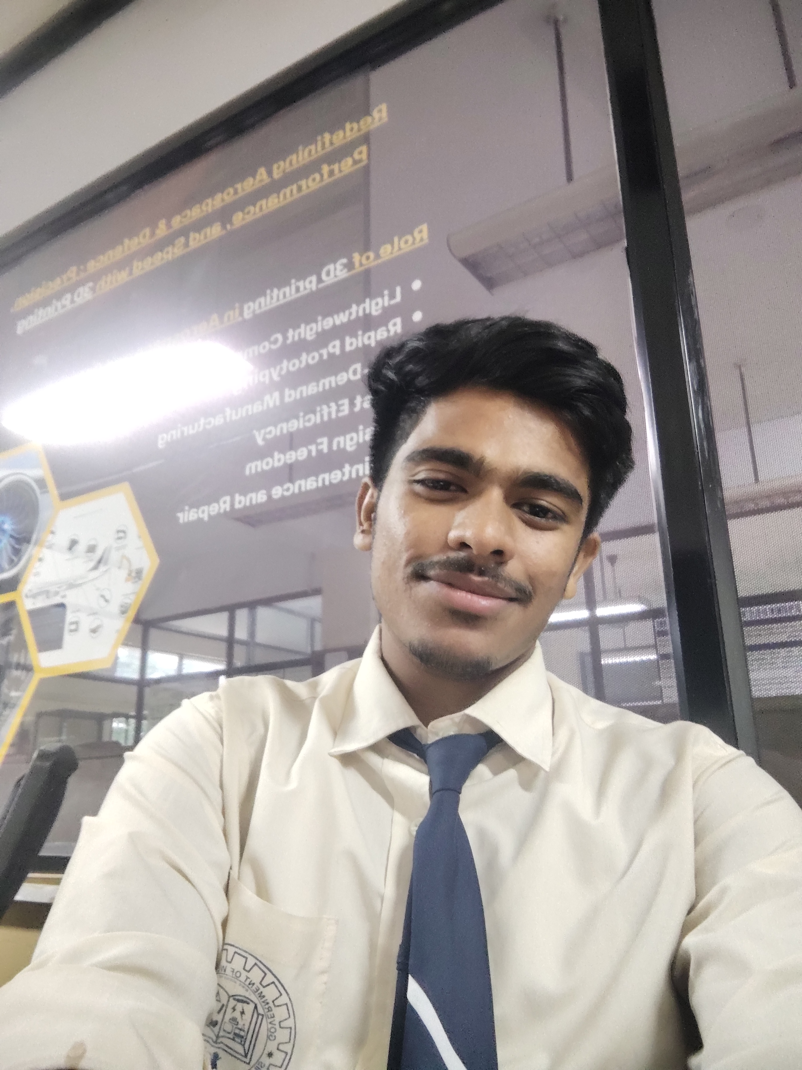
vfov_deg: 67.3
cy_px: 535
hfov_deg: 53.1
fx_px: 803
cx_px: 401
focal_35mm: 26
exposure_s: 1/16.7
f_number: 2
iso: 510
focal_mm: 2.79
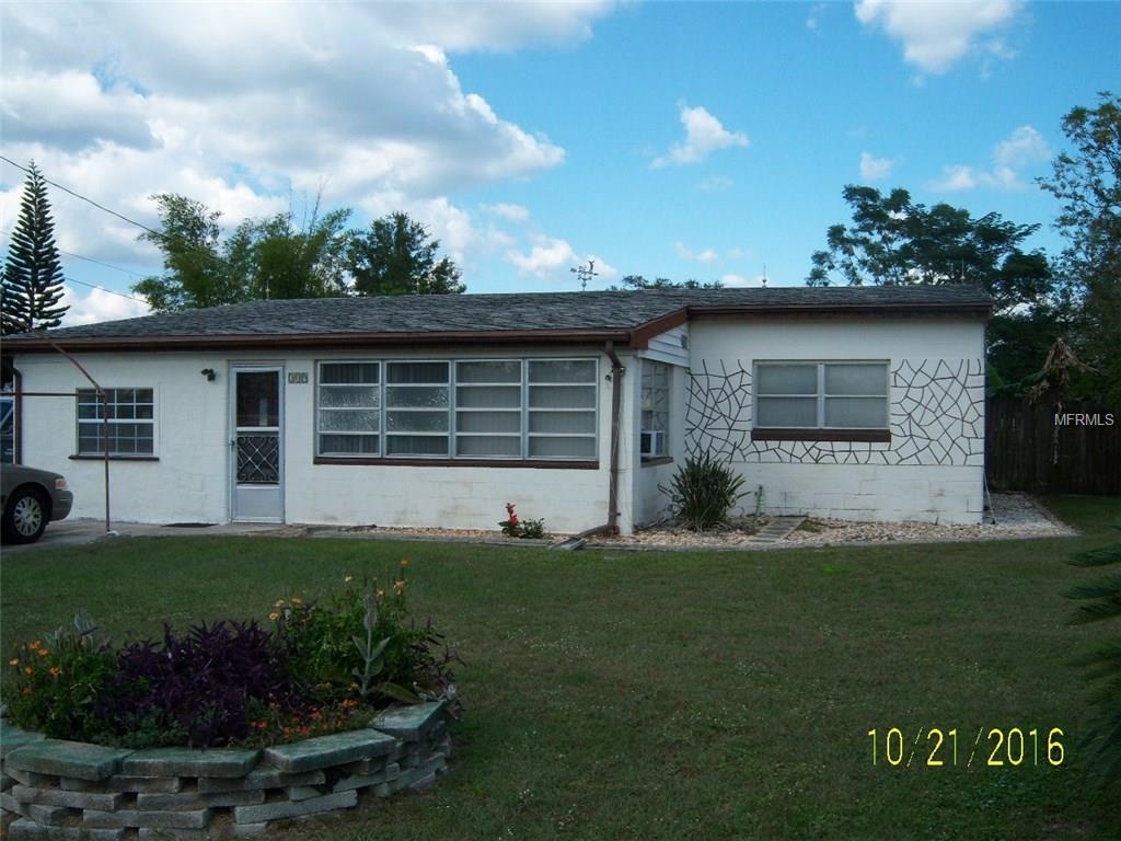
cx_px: 560
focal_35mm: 36
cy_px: 420
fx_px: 1166
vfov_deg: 39.7
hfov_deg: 51.4
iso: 80
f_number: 4.8
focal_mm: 7.5
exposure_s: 1/400
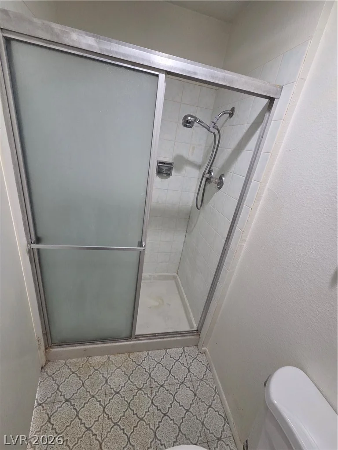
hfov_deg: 89.9
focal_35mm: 13
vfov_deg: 106.2
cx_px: 169
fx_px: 169
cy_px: 225
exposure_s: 1/60
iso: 320
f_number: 2.2
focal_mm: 2.2
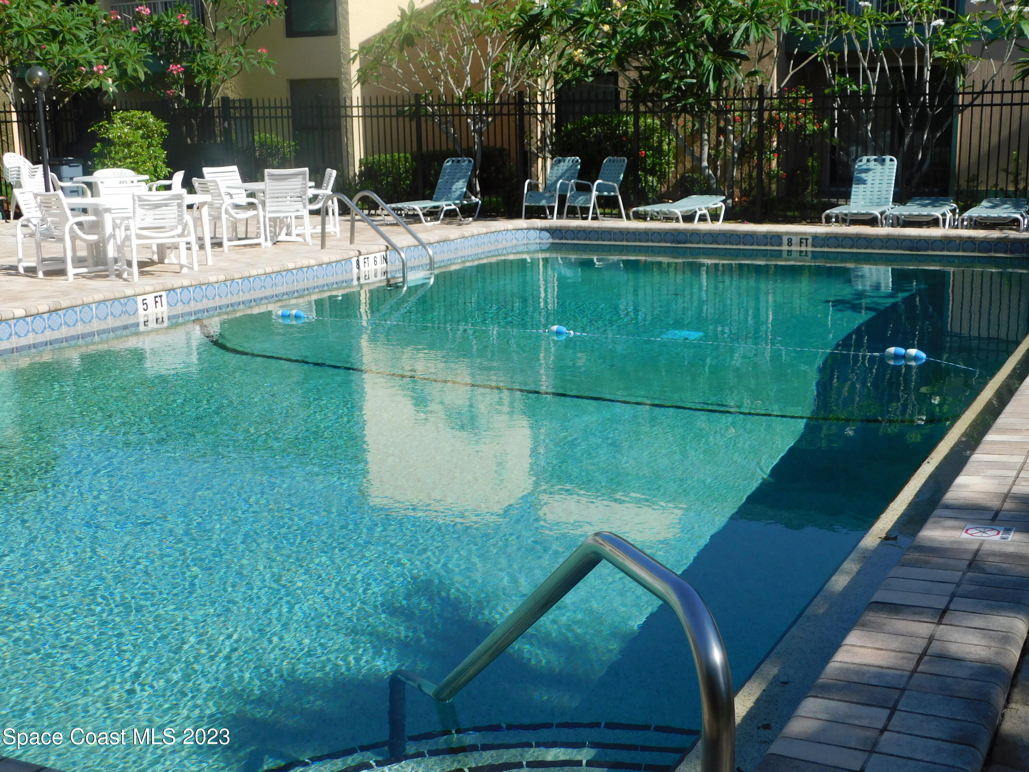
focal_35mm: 45
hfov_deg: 42.1
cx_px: 514
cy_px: 386
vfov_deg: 32.2
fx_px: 1338
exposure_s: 1/1000
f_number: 3.7
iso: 125
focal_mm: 8
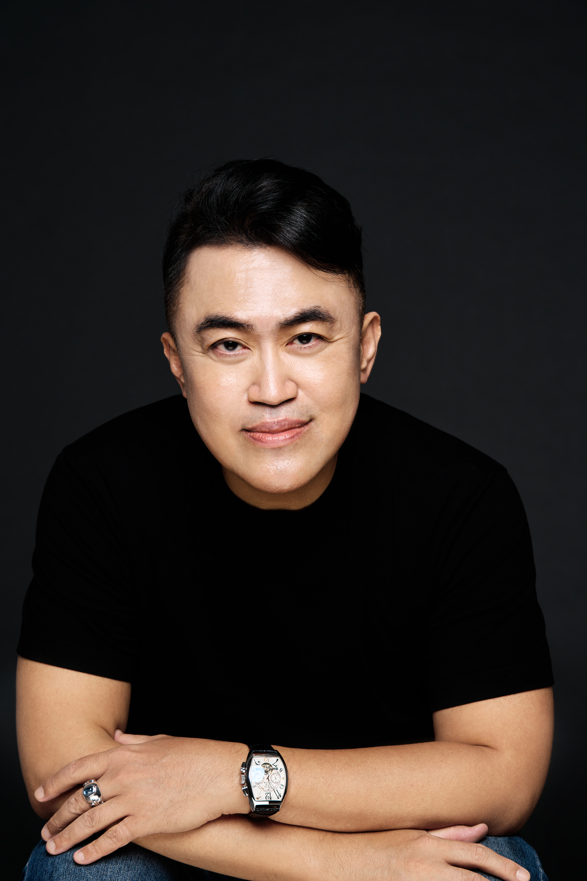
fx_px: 1882
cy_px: 440
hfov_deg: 17.7
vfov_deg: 26.3
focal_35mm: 77
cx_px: 294
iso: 200
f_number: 8
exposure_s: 1/125
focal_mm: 77
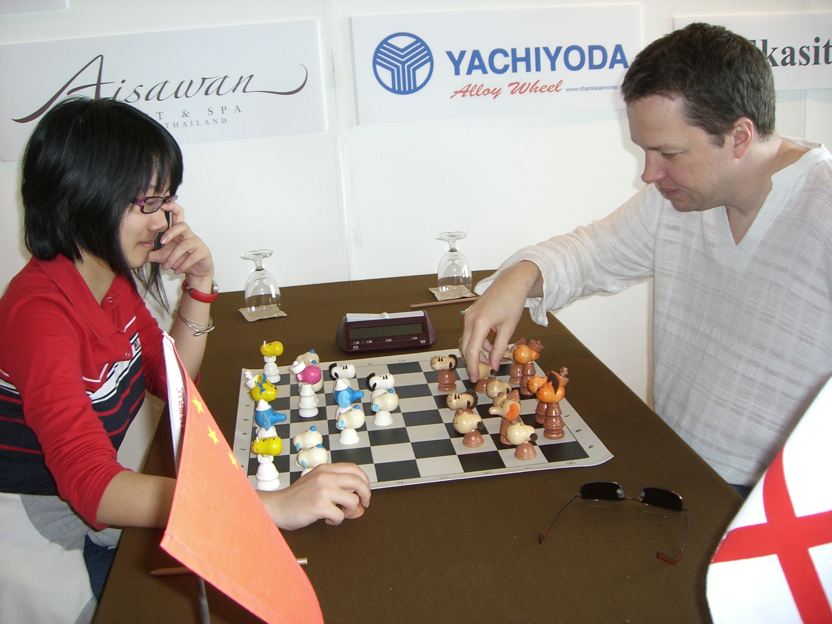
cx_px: 416
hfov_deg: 49.0
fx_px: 913
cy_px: 312
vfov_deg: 37.7
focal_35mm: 38
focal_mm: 6.2
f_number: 2.7
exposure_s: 1/60
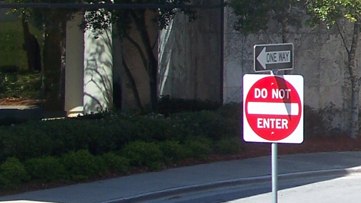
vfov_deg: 7.1
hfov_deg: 11.6
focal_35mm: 169
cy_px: -38
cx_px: 679
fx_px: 1618
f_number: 2.8
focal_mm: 7.8
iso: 64
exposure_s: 1/500
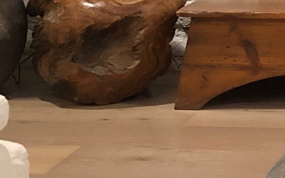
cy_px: -165
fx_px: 1219
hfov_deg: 12.5
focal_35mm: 157
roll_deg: -0.8
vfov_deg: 8.0
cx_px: 462
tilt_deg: -1.2
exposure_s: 1/9
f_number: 1.8
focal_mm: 3.99
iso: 100
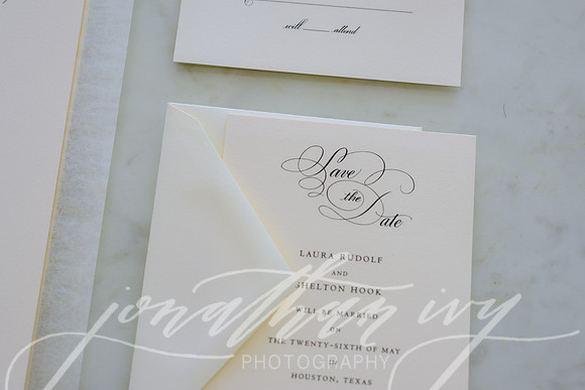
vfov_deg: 27.0
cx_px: 292
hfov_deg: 39.6
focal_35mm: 50
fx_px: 813
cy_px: 195
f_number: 4
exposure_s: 1/160
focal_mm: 50
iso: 640
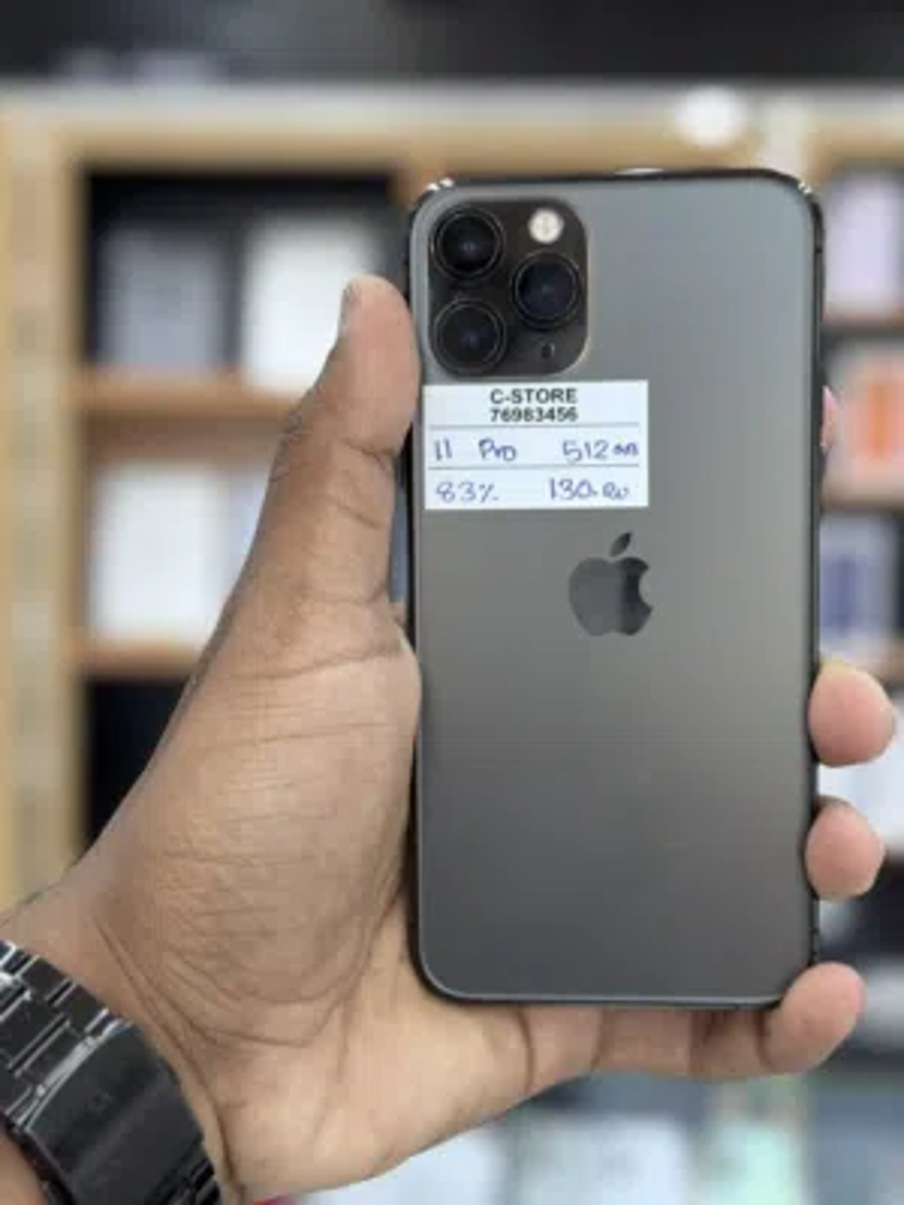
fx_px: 1671
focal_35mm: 48
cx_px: 452
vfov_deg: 39.7
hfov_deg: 30.3
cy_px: 602
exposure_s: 1/260
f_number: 1.78
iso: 64
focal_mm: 6.76
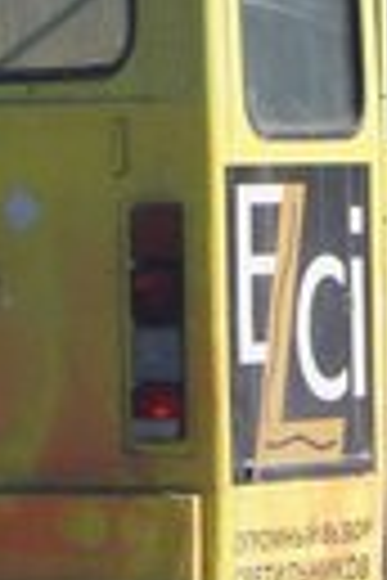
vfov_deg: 4.0
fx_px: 8225
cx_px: 396
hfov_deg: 2.7
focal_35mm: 510
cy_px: -805
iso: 200
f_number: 13
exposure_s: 1/250
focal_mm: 55
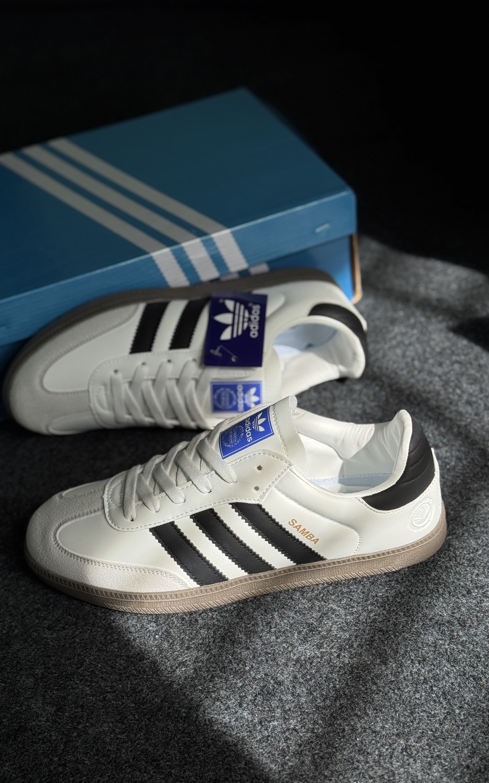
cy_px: 392
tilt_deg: -40.3
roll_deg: +7.1
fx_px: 1088
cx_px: 204
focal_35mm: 51
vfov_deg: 39.6
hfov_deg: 25.3
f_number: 1.78
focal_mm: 6.76
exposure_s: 1/4049
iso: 64
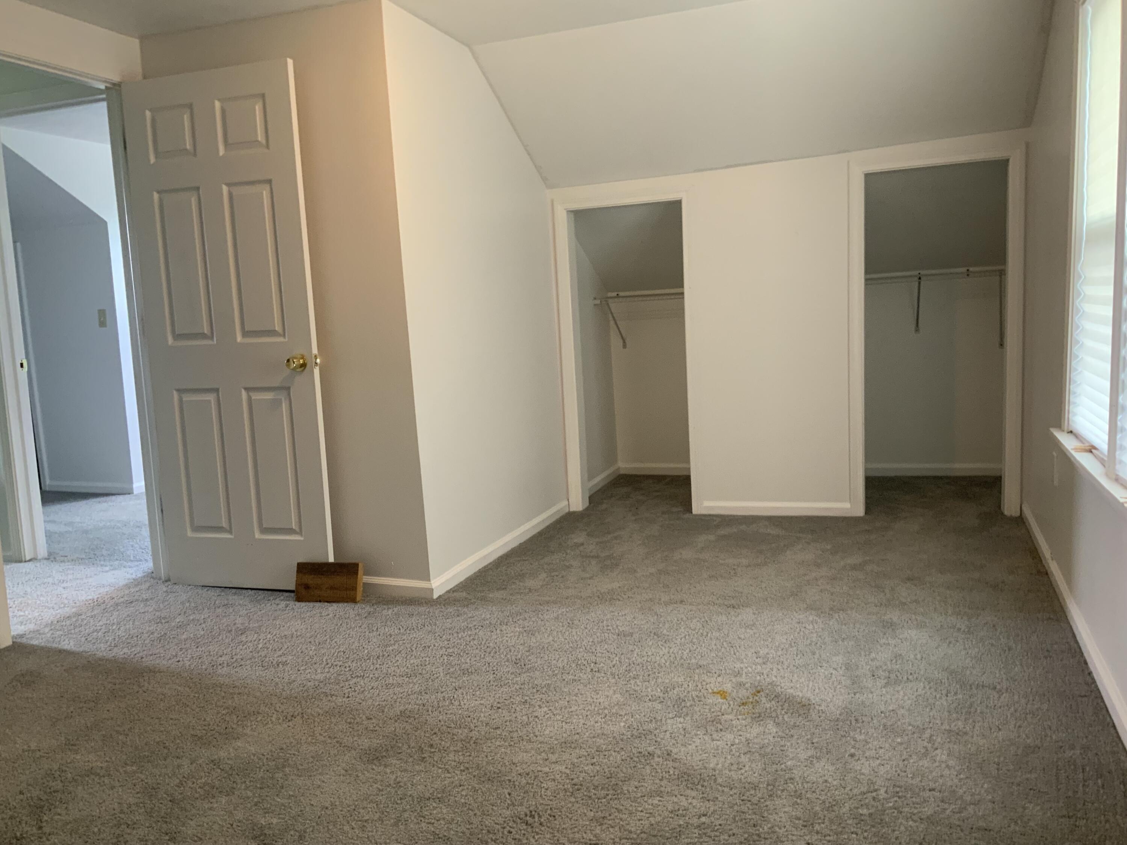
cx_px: 564
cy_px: 422
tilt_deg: -8.8
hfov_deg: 61.7
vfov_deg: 48.2
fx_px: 944
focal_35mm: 29
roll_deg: +3.0
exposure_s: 1/60
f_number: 1.8
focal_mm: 3
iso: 160
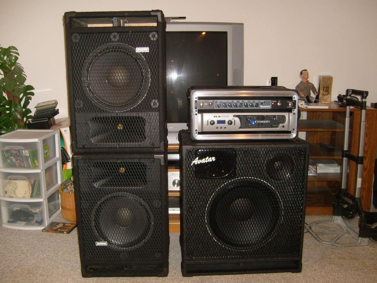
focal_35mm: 35
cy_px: 142
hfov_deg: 52.6
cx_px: 188
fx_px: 381
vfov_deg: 40.7
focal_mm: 5.8
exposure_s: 1/45
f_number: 2.8
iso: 160
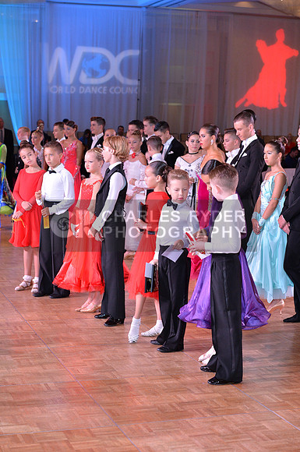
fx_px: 878
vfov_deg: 28.9
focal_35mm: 70
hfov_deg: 19.4
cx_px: 150
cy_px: 226
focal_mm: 70
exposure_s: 1/250
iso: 2000
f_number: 5
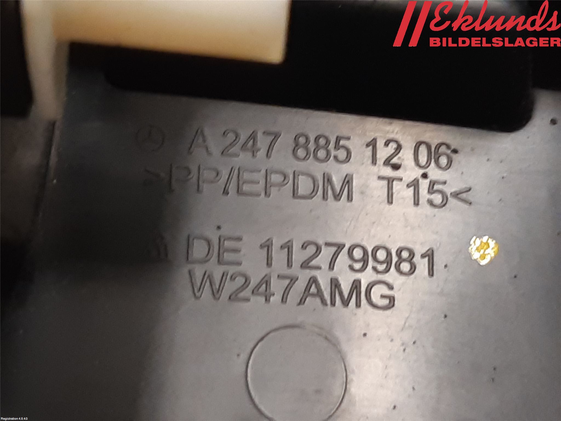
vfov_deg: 53.1
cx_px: 280
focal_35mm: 26
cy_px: 210
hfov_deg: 67.3
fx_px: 421
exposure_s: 1/50
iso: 125
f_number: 1.7
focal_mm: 3.93
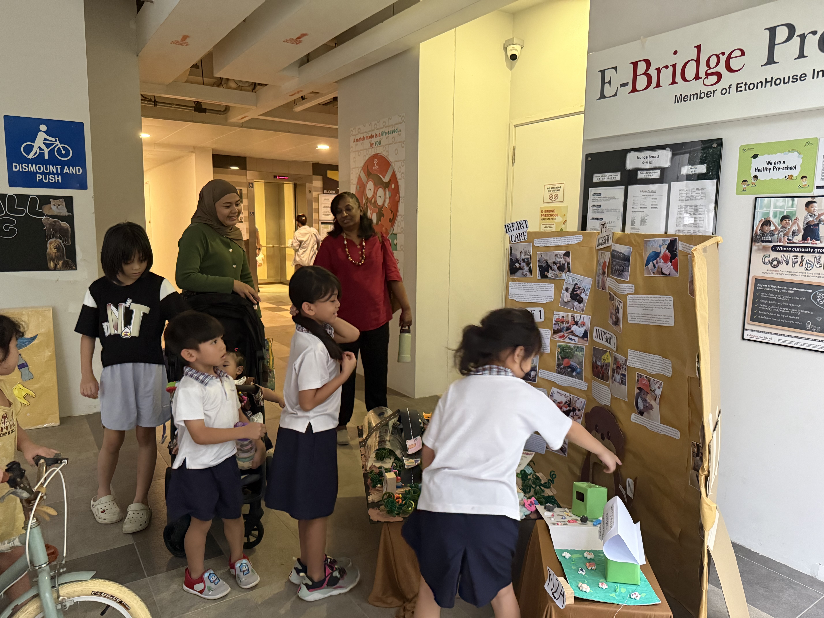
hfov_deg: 71.6
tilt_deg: -7.6
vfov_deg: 56.8
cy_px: 309
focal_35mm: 24
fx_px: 571
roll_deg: -0.7
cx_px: 412
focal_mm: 6.76
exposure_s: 1/49
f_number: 1.78
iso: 800
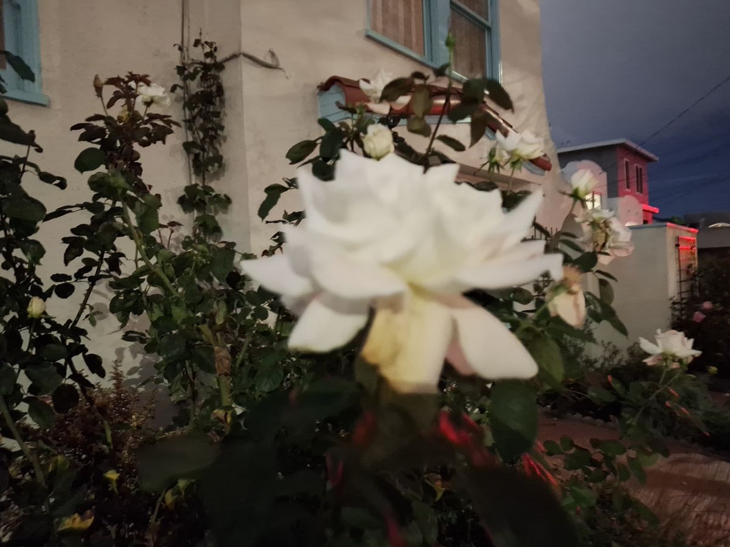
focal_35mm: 25
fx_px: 527
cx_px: 365
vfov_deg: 54.9
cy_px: 274
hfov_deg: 69.4
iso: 2000
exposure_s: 1/4
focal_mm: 4.69
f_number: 1.8
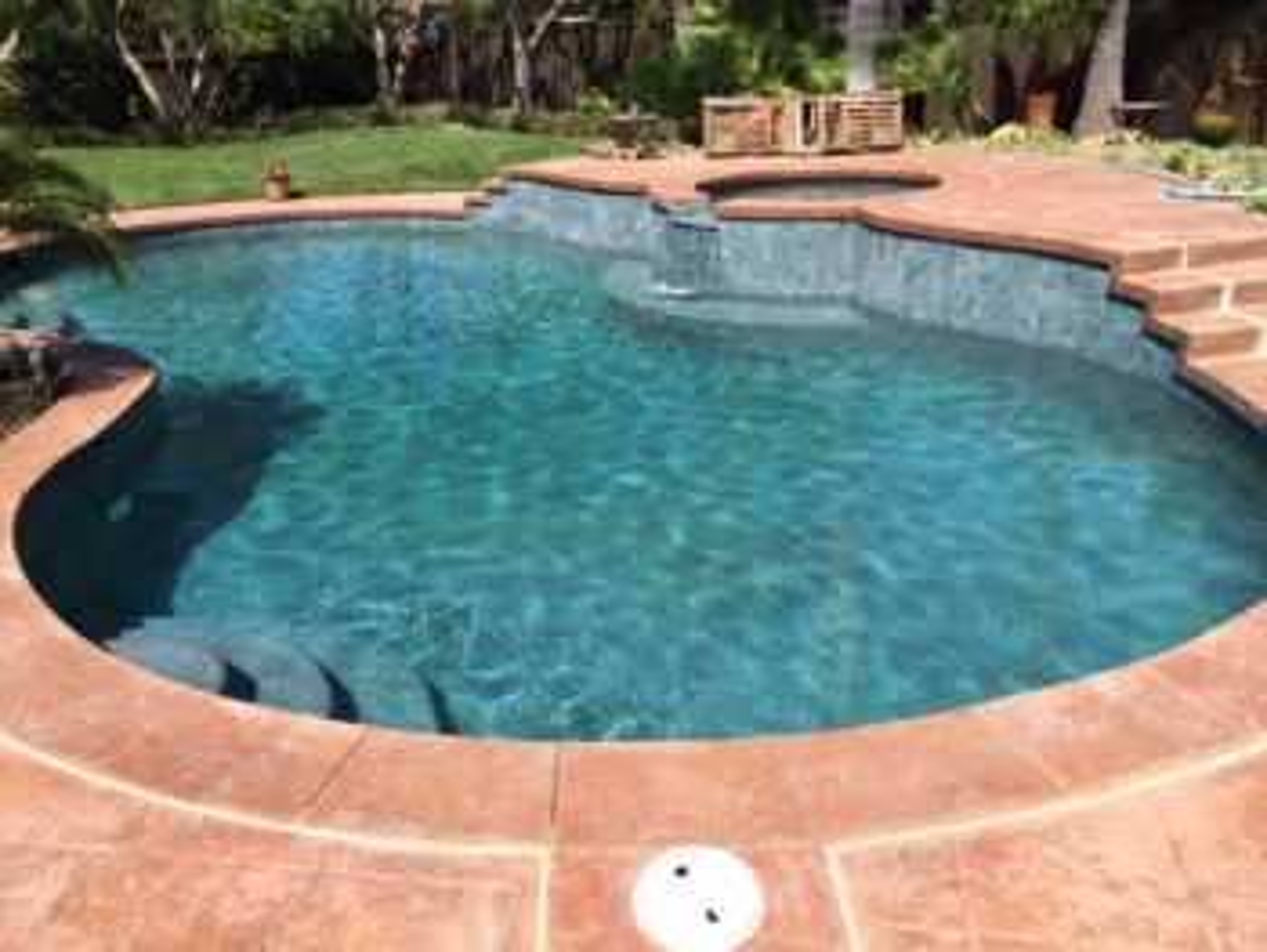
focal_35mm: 29
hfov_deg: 61.6
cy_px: 476
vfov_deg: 48.3
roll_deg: +1.3
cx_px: 634
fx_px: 1062
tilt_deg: -21.9
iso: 32
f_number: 2.2
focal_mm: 4.15
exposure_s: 1/1647
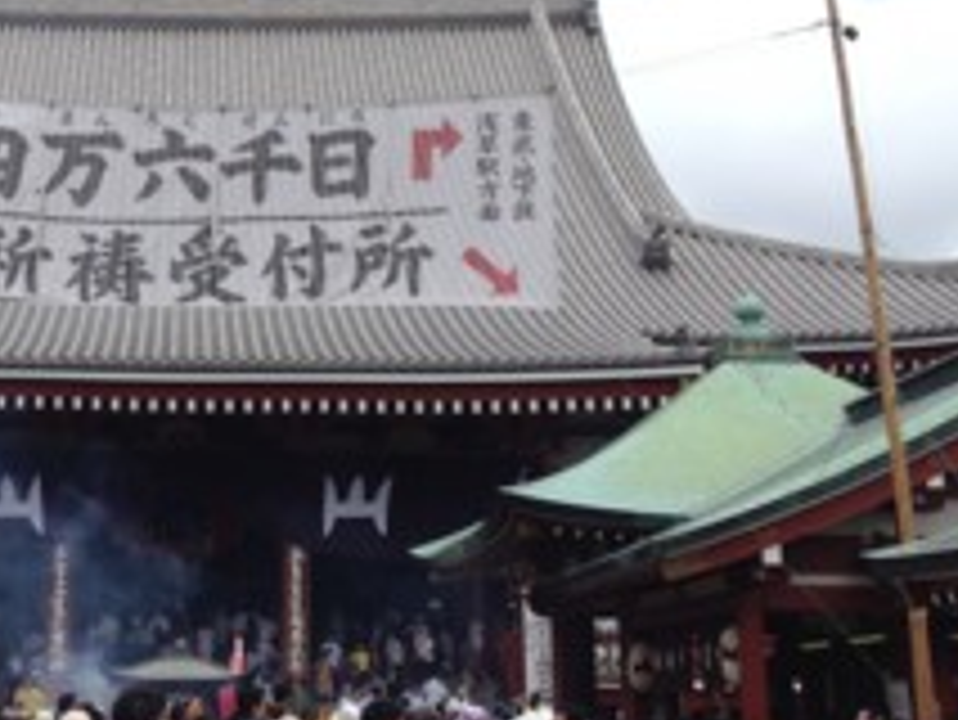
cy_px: 166
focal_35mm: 74
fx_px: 2049
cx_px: 180
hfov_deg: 25.8
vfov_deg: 19.8
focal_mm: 4.28
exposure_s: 1/1727
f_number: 2.4
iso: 50
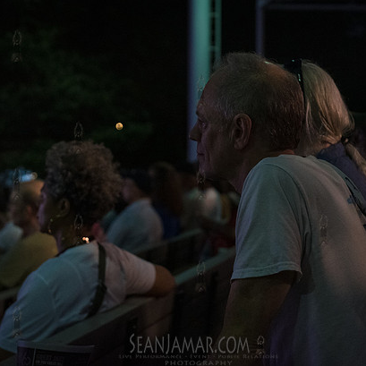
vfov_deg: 21.4
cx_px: 195
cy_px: 167
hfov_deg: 21.4
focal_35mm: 81
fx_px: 969
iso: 6400
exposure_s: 1/160
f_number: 3.5
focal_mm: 58
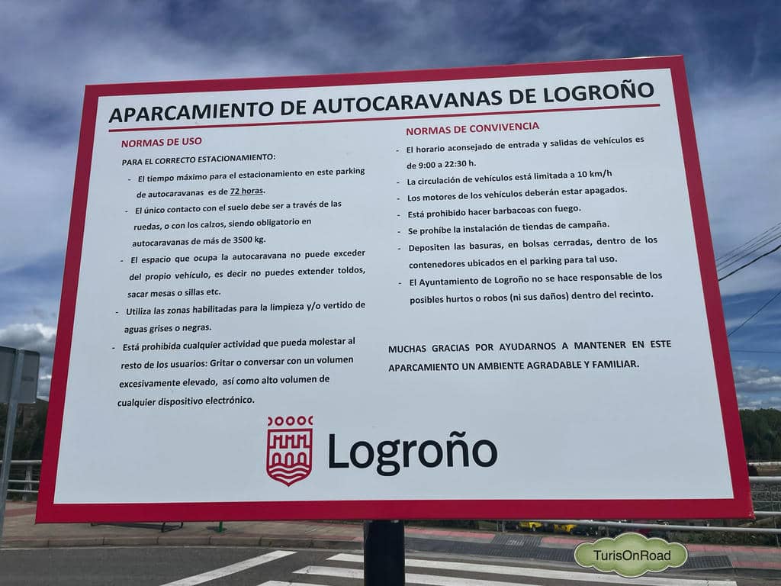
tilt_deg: +12.7
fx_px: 587
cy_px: 293
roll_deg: +1.1
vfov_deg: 53.1
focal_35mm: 26
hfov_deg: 67.3
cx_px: 390
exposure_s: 1/13333
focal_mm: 4.2
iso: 32
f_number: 1.6
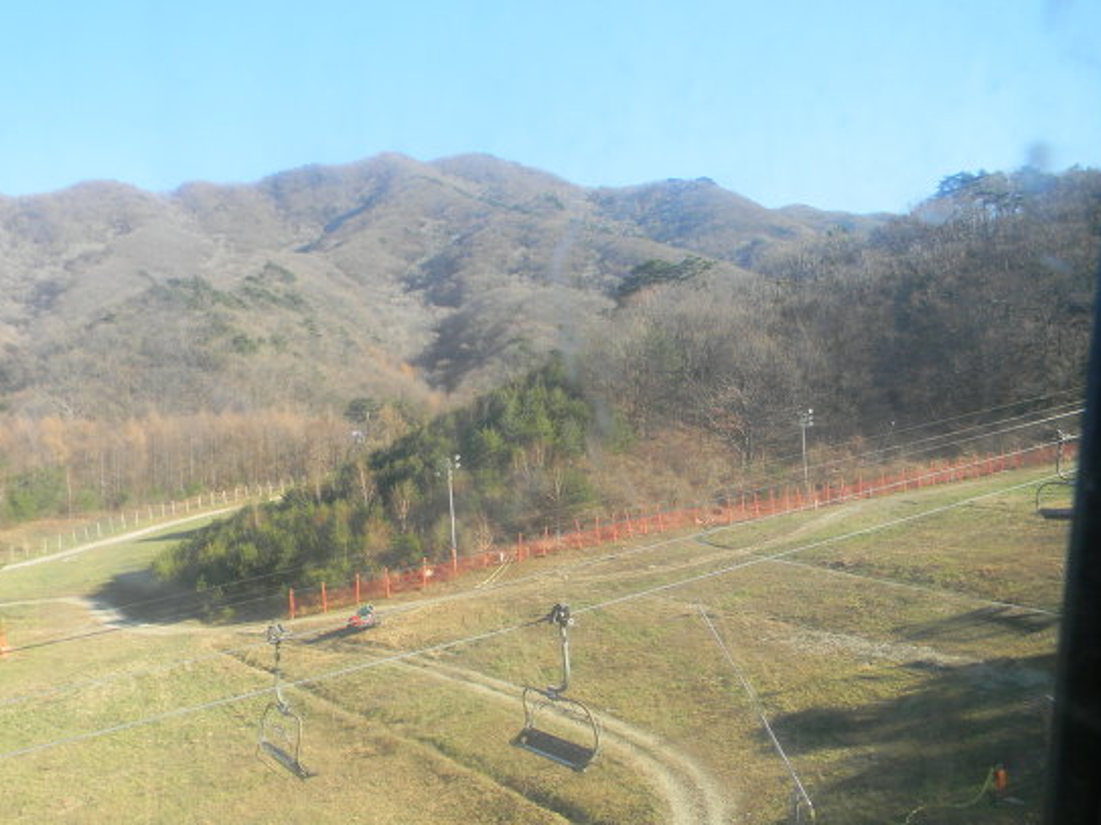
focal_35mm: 33
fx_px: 1049
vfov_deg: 42.9
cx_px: 472
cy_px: 452
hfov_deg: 55.2
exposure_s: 1/200
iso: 80
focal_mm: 5
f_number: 3.5
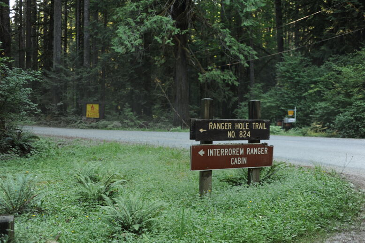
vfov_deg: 36.8
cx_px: 180
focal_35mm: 36
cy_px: 123
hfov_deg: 53.2
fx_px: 365
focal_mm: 35
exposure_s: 1/60
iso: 250
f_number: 3.2
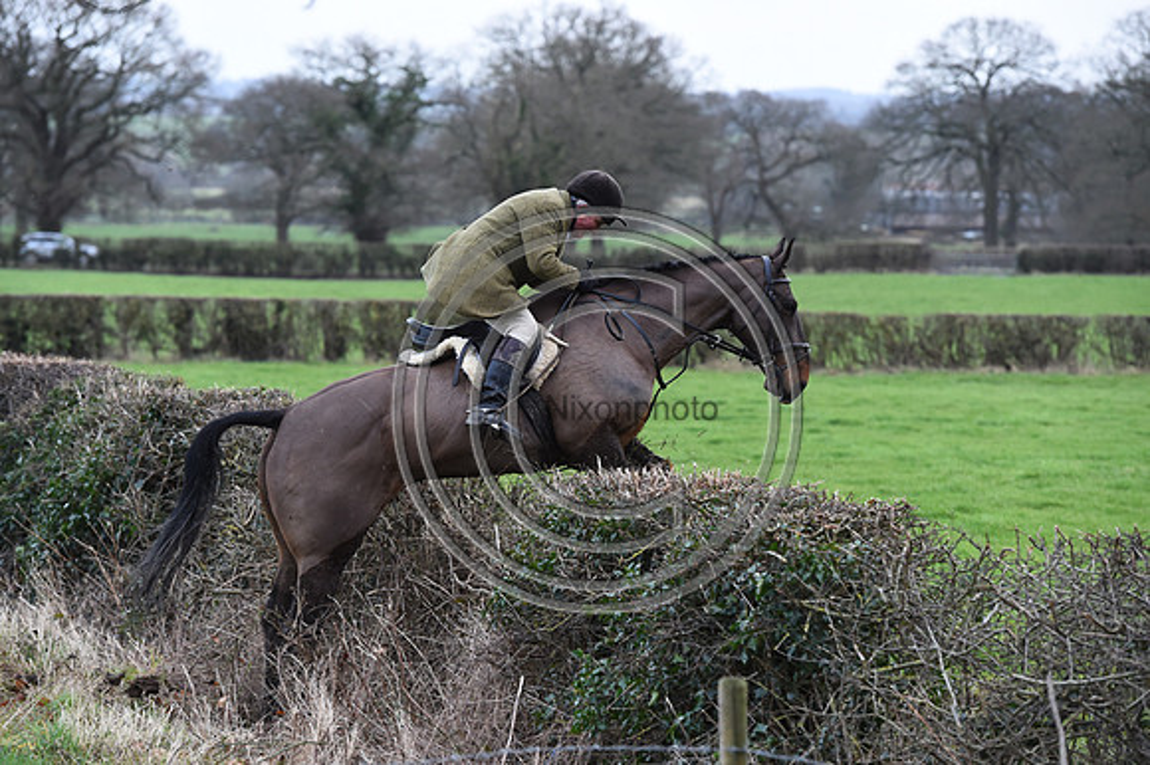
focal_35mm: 165
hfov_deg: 12.5
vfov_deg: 8.3
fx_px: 5268
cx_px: 575
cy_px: 382
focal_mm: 165
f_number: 5.6
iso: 2800
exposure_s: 1/1250
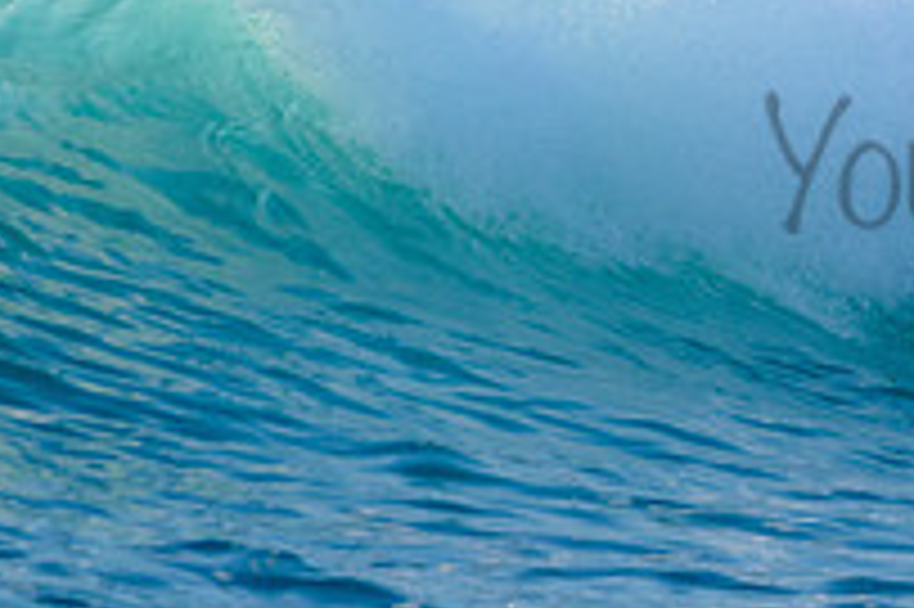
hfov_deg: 1.2
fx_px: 44368
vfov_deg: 0.8
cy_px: 37
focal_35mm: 1749
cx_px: 1329
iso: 720
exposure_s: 1/2000
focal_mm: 500
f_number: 5.6
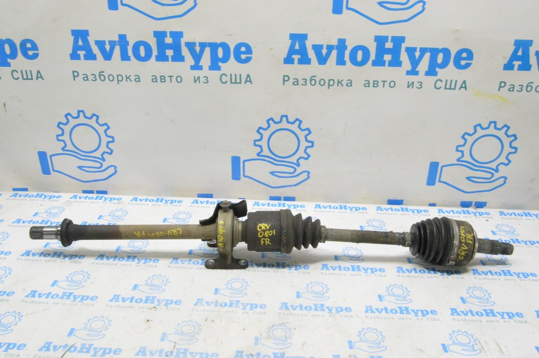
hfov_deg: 57.3
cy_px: 179
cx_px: 270
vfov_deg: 39.9
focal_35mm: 33
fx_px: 494
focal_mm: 22
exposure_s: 1/15
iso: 6400
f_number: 20
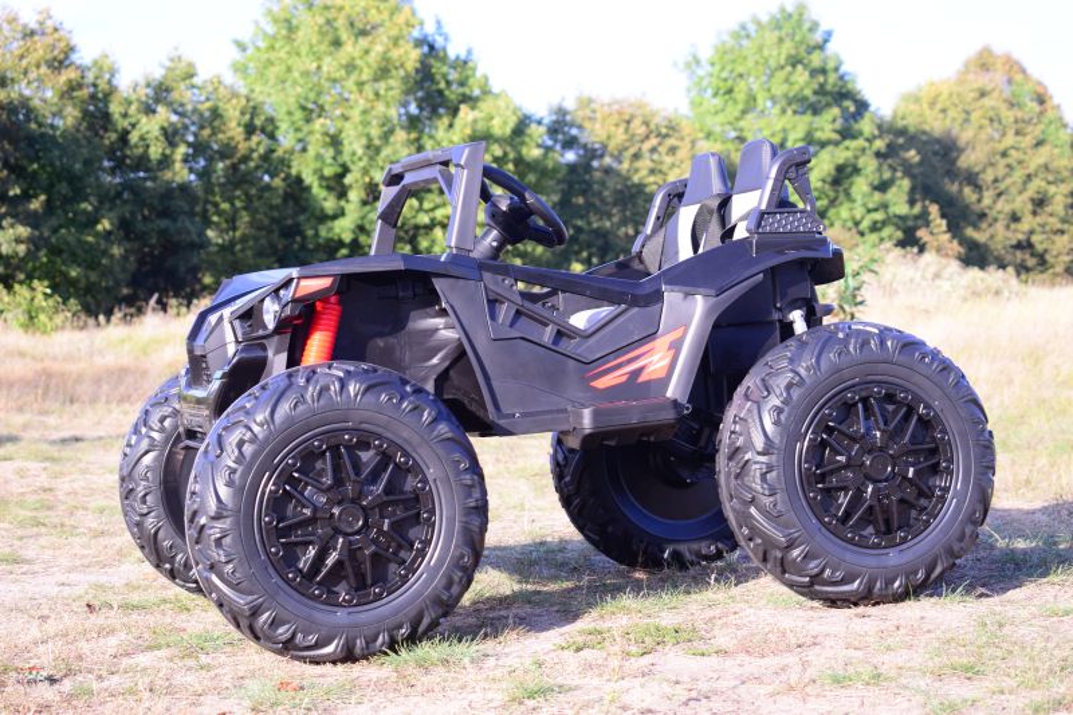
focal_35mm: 82
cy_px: 358
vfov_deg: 16.5
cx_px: 536
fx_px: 2458
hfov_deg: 24.6
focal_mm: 55
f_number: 5.6
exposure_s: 1/400
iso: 500
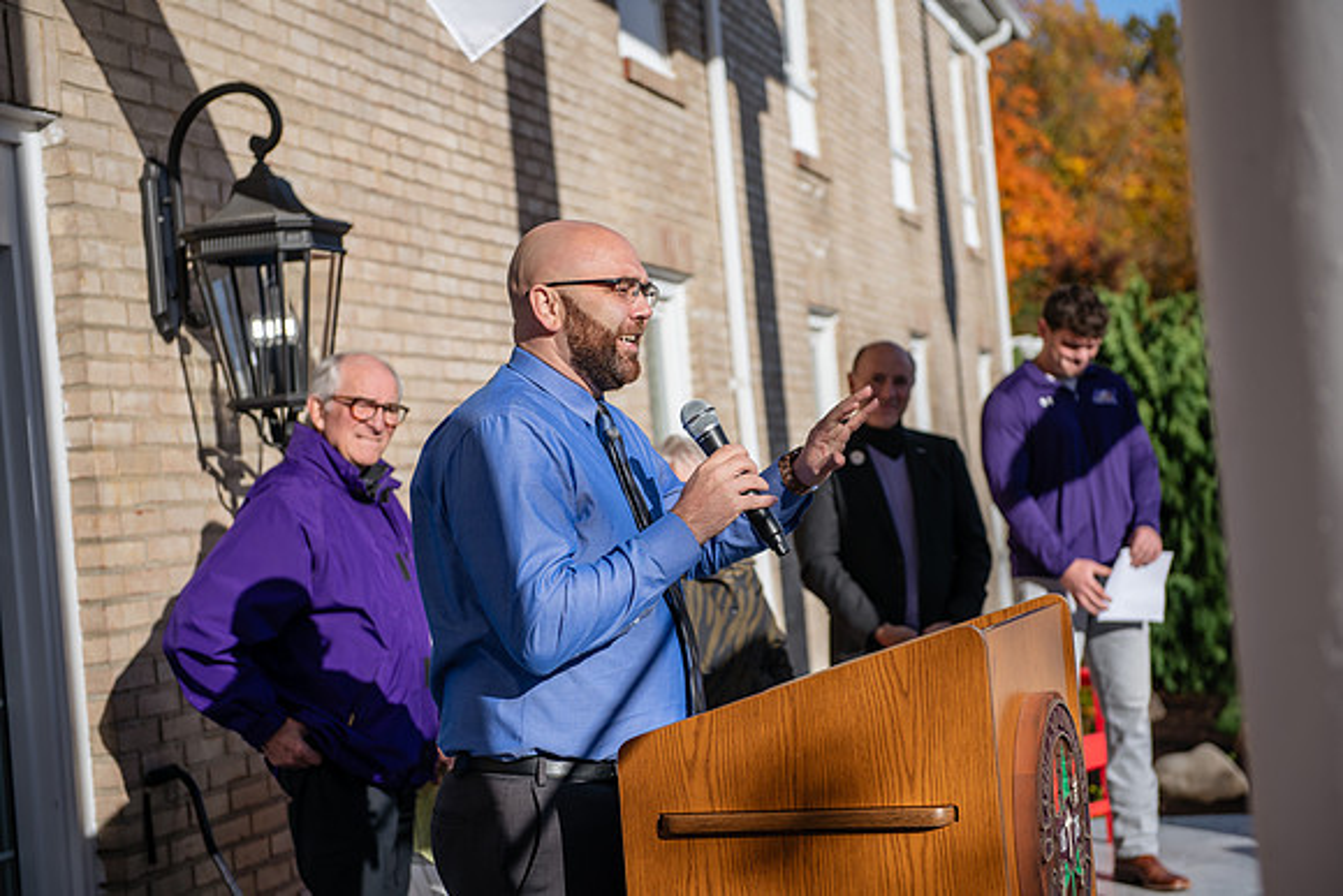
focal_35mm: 62
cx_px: 672
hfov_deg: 32.4
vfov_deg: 21.9
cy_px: 448
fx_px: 2313
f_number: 3.5
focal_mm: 62
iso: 80
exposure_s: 1/1000
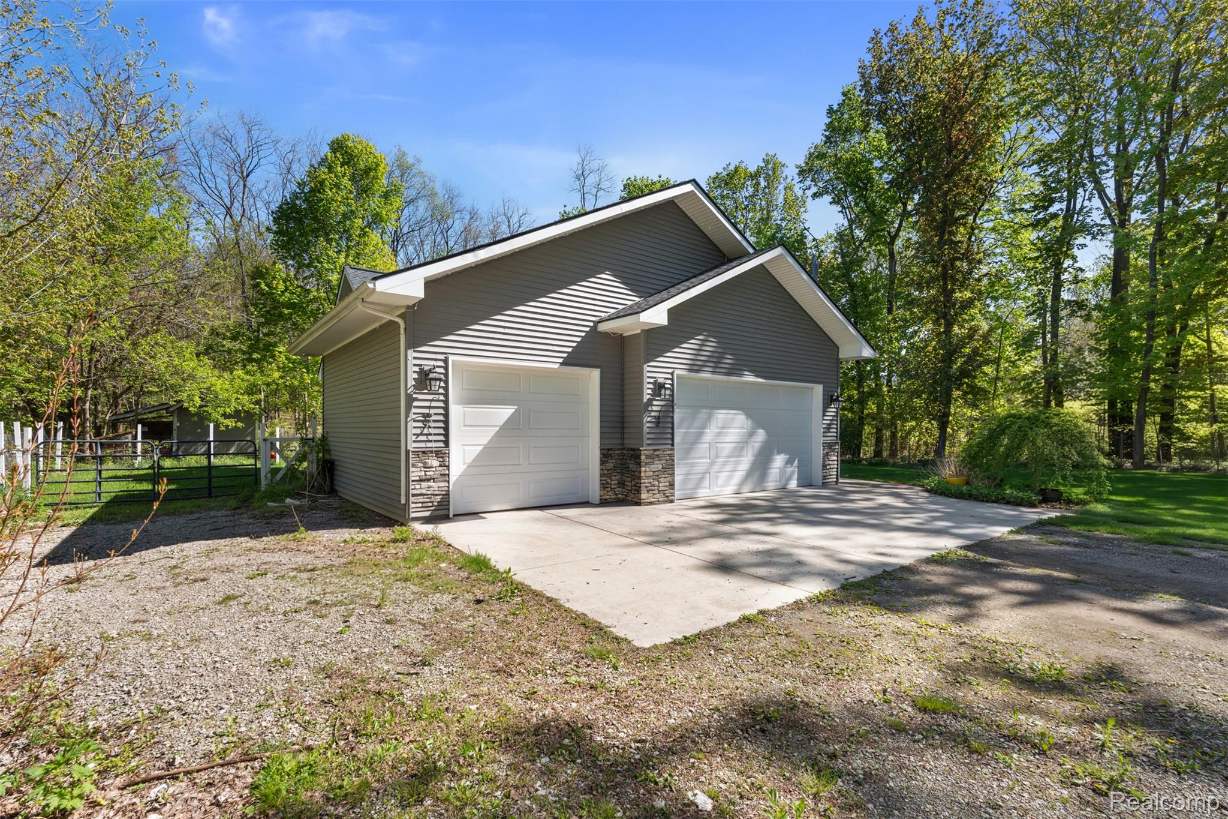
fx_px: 546
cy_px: 410
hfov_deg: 96.7
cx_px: 614
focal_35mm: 16
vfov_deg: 73.7
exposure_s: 1/60
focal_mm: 16
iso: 250
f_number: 8
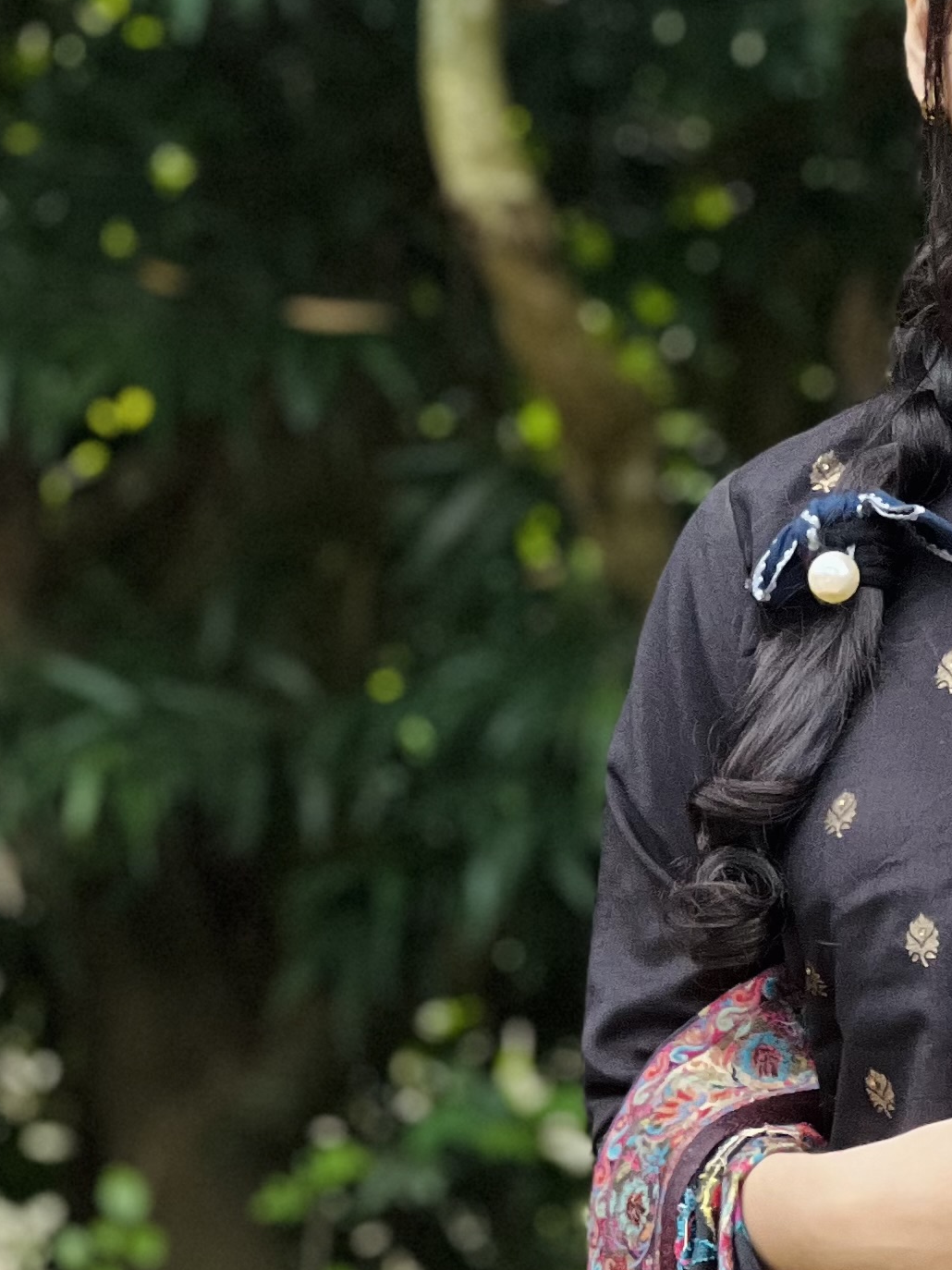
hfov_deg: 6.5
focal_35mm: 226
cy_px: 999
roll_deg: +0.9
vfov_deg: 8.7
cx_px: 1140
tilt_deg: -5.3
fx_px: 8290
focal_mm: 9
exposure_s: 1/121
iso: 200
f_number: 2.8
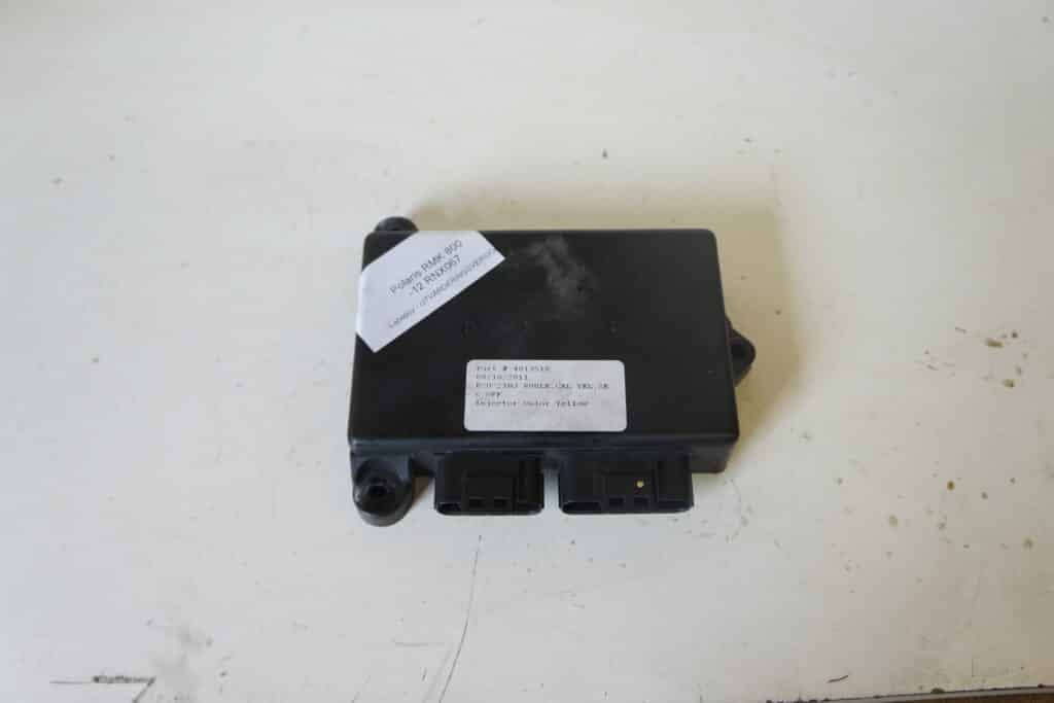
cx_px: 527
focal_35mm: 30
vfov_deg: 43.6
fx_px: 878
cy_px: 352
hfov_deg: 61.9
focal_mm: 20
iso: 320
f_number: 3.5
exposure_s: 1/60
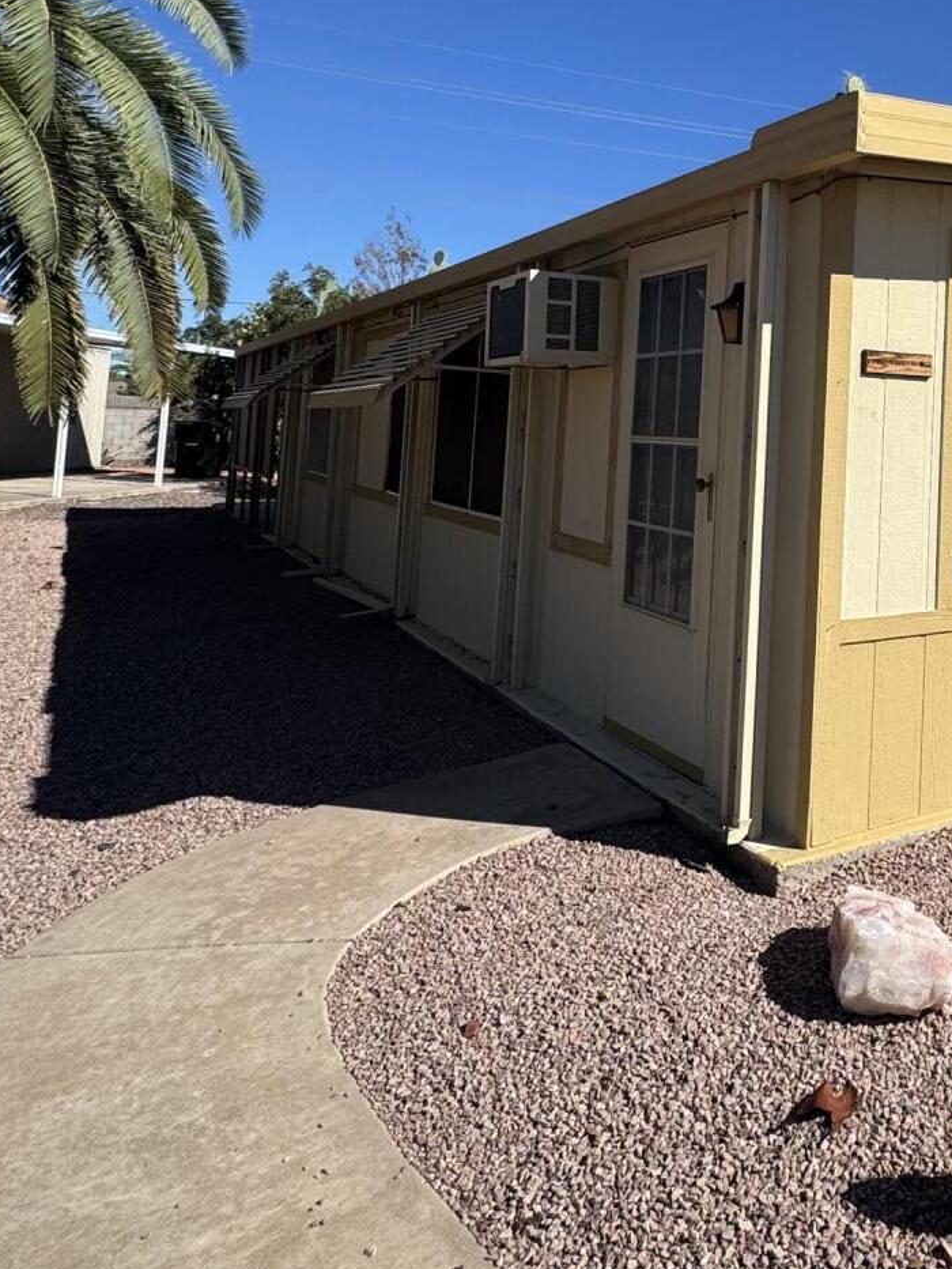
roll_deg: -2.0
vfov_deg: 57.7
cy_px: 362
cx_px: 963
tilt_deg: +4.1
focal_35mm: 30
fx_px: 1100
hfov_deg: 40.6
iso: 50
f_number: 2.2
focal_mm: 2.22
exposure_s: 1/3390
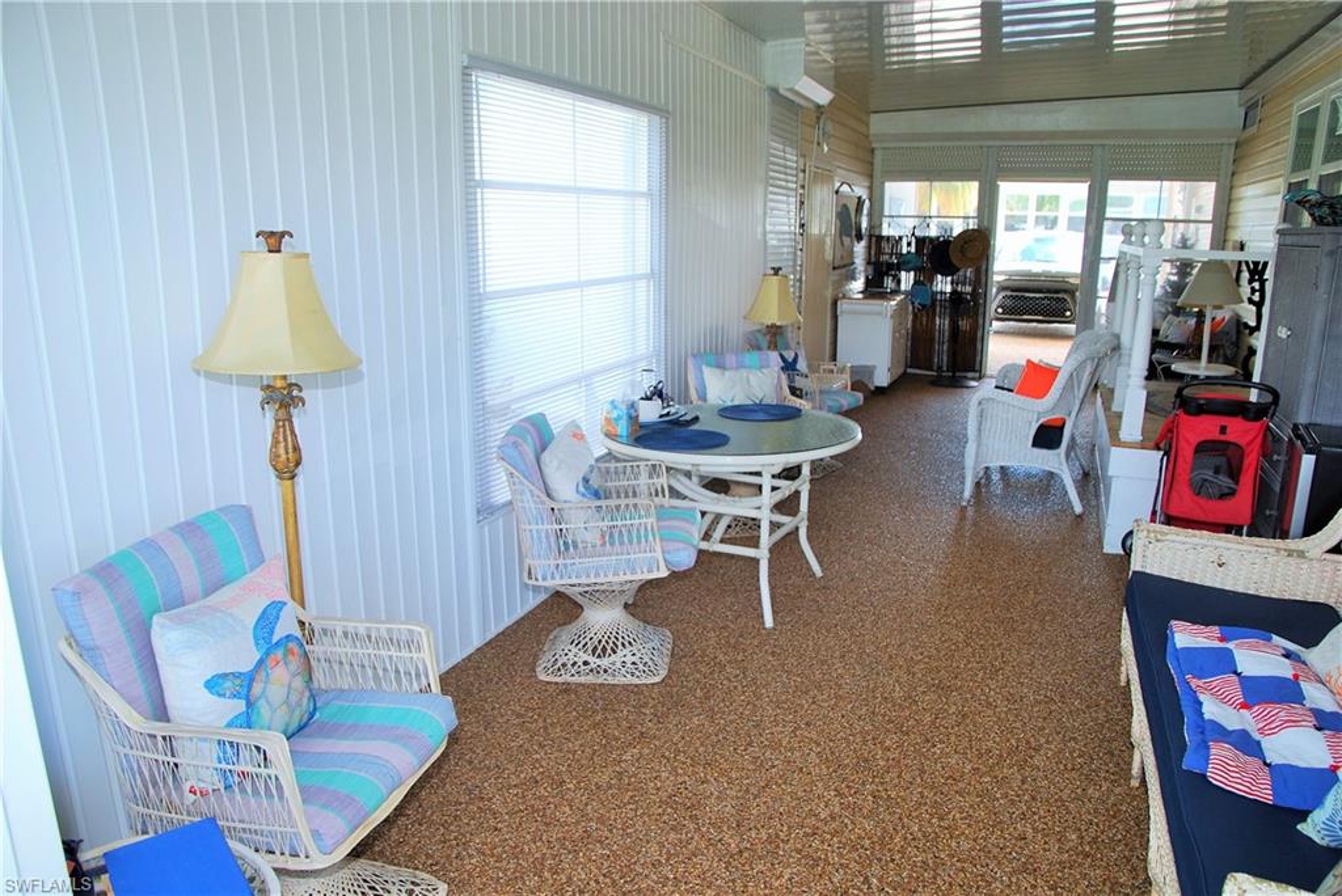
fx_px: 895
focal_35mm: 24
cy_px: 448
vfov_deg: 53.2
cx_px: 671
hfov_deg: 73.7
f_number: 4
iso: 200
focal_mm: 16
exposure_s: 1/60
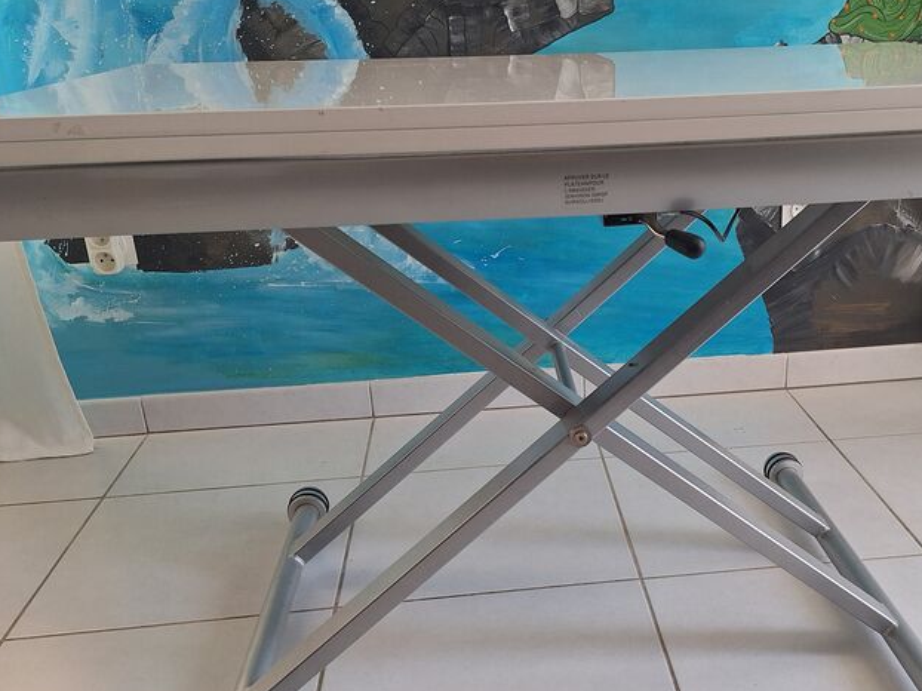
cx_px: 586
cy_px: 433
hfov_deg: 49.6
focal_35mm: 37
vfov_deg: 38.4
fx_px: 985
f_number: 1.8
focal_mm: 5.54
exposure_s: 1/60
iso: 80
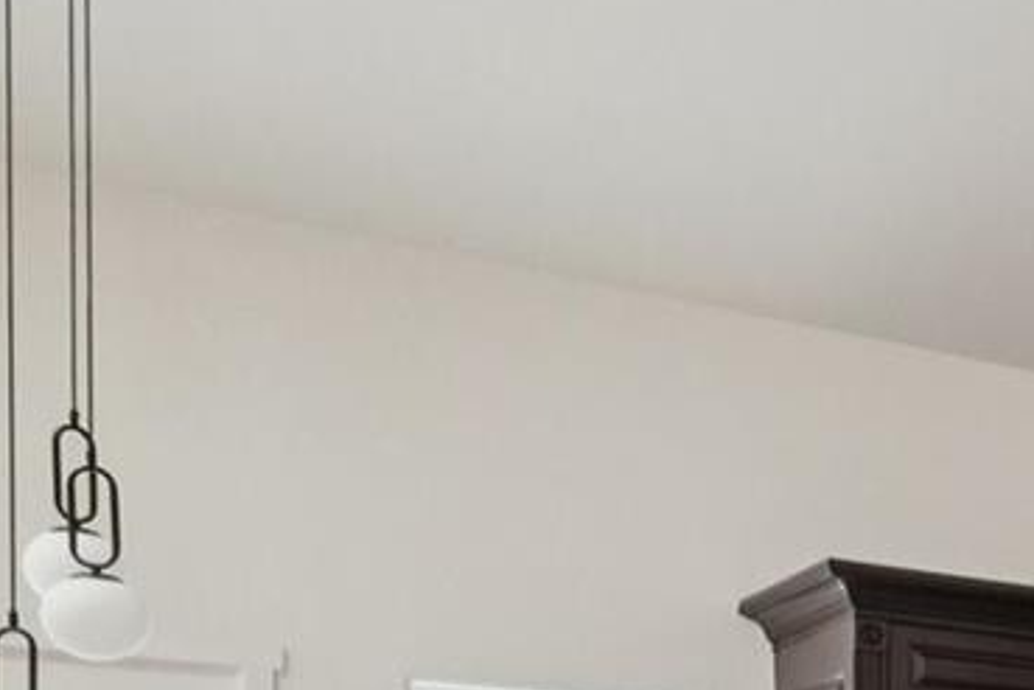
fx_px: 2240
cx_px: 2074
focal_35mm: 78
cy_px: 1074
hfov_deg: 17.9
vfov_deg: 15.9
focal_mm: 12
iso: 400
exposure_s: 1/20
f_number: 8
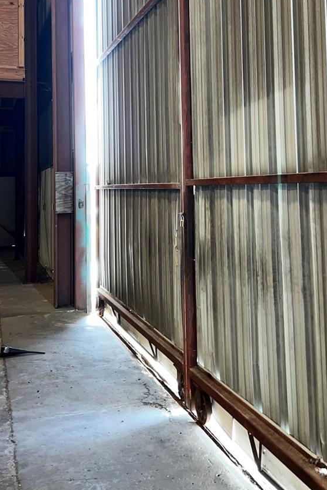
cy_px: 148
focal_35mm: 39
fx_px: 531
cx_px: 189
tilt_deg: +4.6
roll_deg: +1.0
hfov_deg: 34.2
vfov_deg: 48.4
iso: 100
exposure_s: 1/17
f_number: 1.5
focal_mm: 5.7
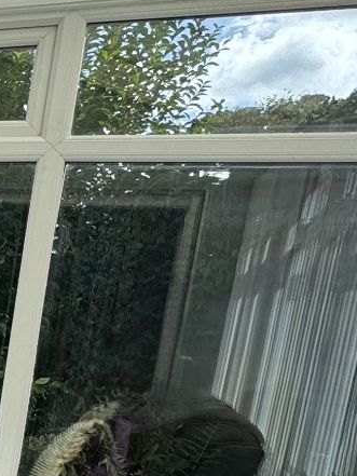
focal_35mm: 65
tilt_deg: -7.8
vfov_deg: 29.0
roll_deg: -4.4
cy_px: 398
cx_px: -471
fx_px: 893
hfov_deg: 15.0
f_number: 2.2
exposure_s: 1/1020
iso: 40
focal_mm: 2.22
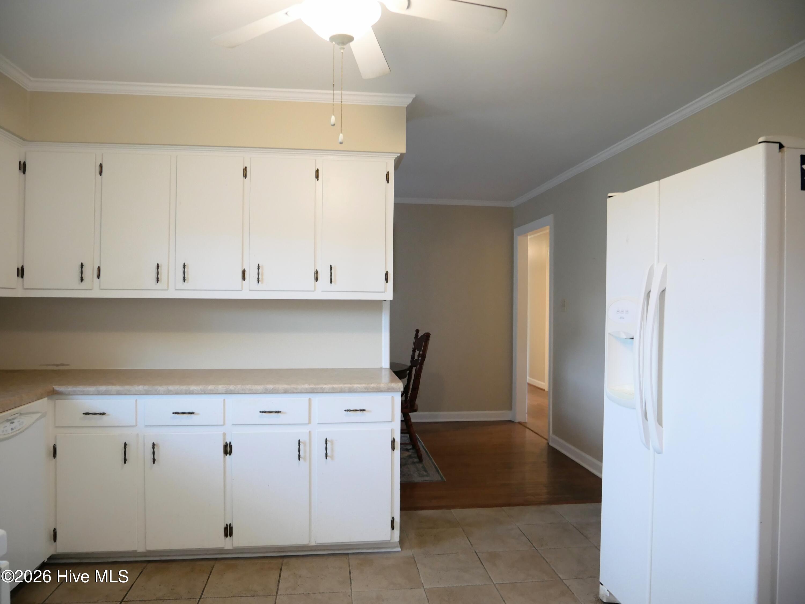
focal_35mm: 24
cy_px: 302
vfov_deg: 56.8
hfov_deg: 71.6
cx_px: 402
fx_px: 558
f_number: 3.5
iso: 800
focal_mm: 12
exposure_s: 1/60
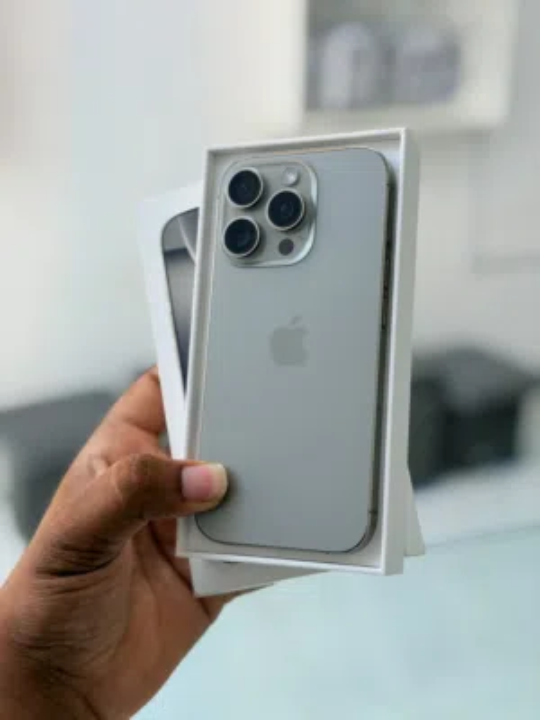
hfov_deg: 30.3
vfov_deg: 39.7
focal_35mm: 48
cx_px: 270
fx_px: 998
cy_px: 360
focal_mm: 6.76
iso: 64
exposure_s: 1/364
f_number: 1.78
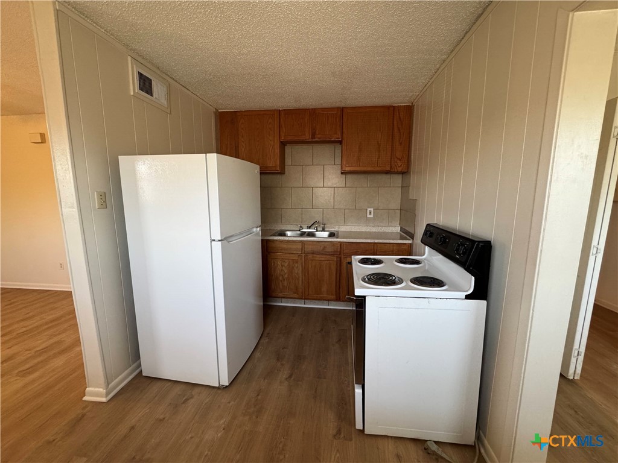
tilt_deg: -8.7
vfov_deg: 85.7
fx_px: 250
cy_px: 232
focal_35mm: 14
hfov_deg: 102.1
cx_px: 309
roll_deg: -0.2
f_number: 2.2
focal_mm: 2.22
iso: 250
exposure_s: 1/120
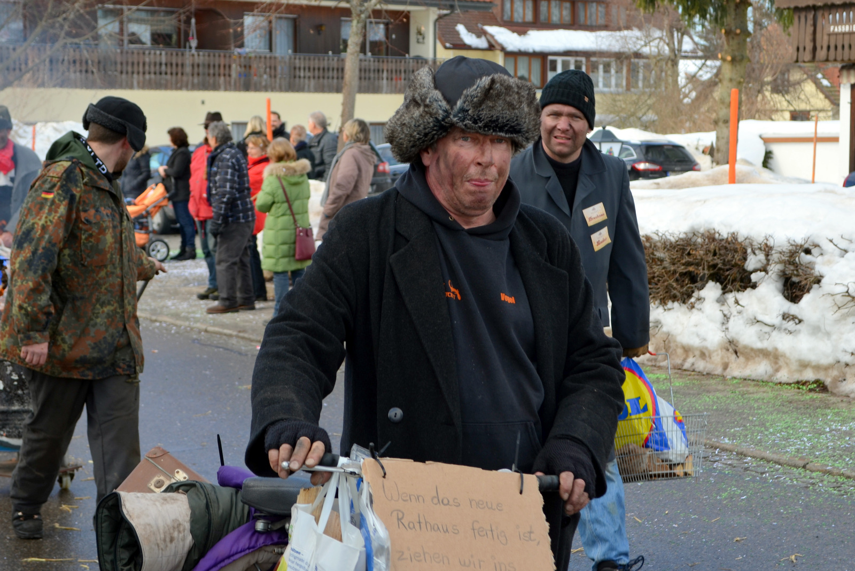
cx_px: 428
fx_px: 1568
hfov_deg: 30.5
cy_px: 286
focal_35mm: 66
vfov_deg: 20.6
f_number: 7.1
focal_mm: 44
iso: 100
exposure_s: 1/200
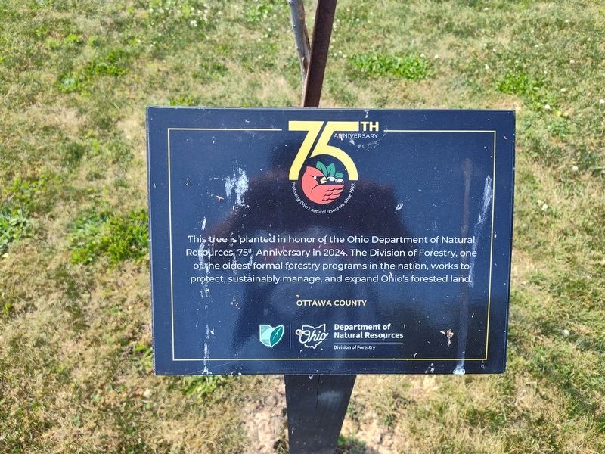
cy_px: 227
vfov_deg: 58.9
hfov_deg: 73.9
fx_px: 402
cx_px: 302
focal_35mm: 23
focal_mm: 5.56
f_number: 1.8
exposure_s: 1/218
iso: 100
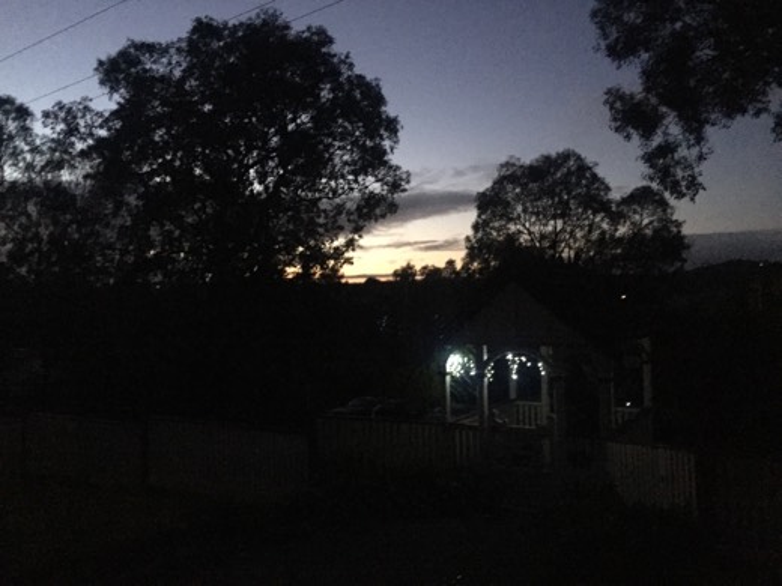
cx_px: 391
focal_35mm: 29
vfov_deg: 48.2
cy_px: 293
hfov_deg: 61.7
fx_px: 655
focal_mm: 4.15
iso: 2000
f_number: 2.2
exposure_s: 1/15
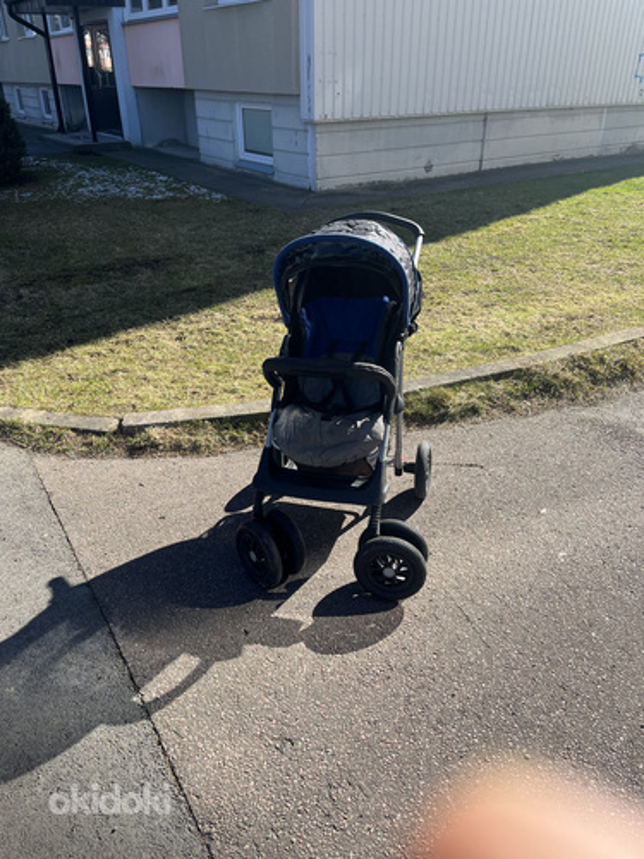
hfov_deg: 53.1
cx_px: 322
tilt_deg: -28.9
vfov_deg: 67.3
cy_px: 430
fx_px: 645
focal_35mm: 26
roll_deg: +2.5
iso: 50
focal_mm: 5.1
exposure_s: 1/1776
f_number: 1.6
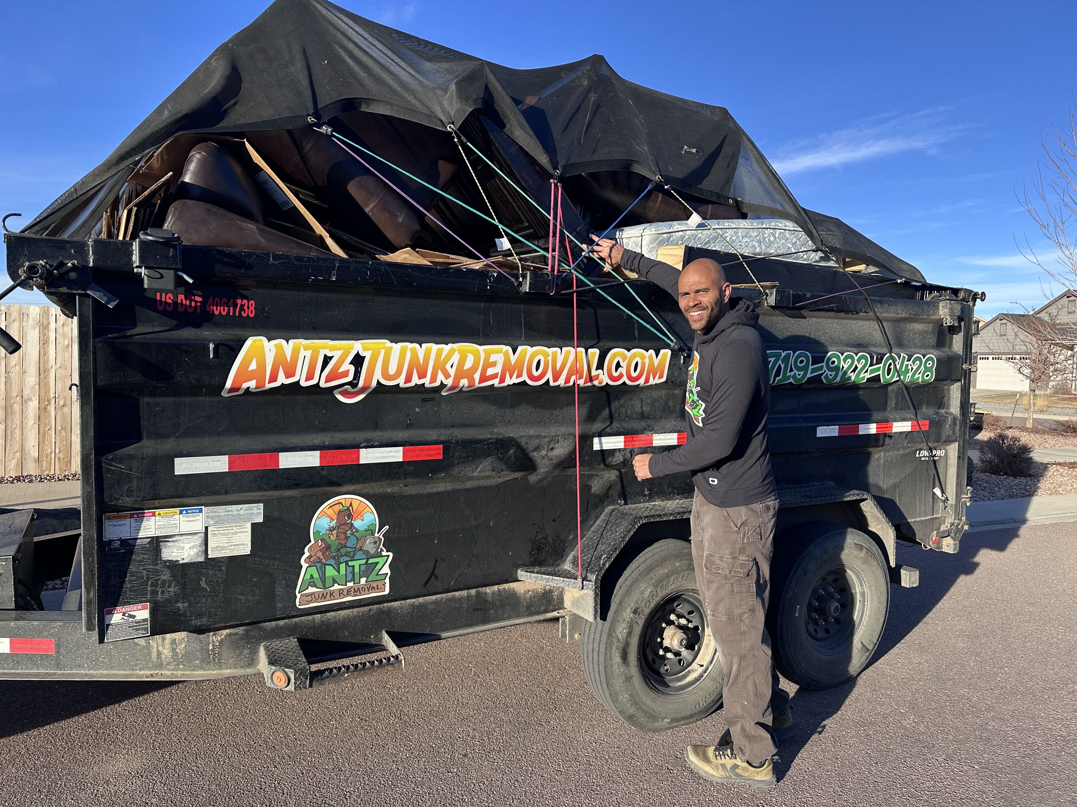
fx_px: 747
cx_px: 538
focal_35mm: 24
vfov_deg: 56.8
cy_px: 404
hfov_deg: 71.6
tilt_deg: -3.3
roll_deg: -0.7
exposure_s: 1/1374
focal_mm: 6.86
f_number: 1.78
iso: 80
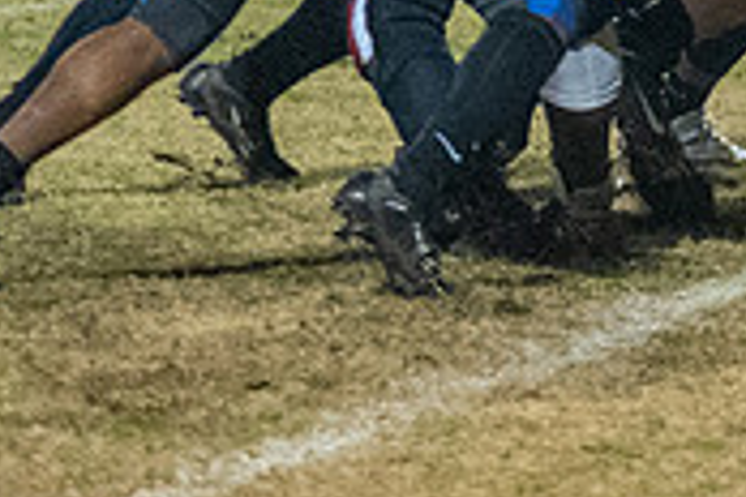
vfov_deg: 2.1
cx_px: 2048
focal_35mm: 641
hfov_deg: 3.2
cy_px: -403
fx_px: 13282
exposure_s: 1/800
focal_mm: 104
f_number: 2.8
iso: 8000
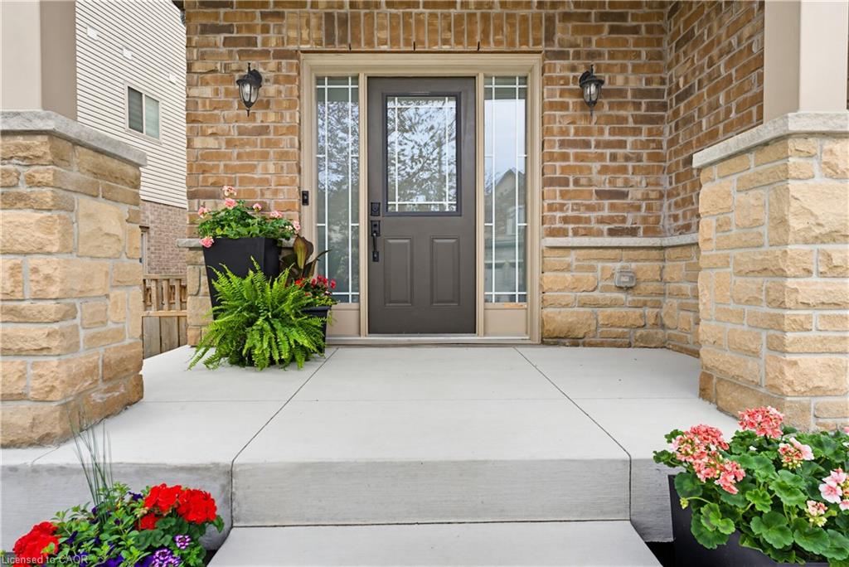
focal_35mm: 19
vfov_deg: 65.2
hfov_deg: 87.5
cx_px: 424
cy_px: 284
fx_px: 444
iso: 800
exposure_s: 1/100
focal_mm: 18.8
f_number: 10
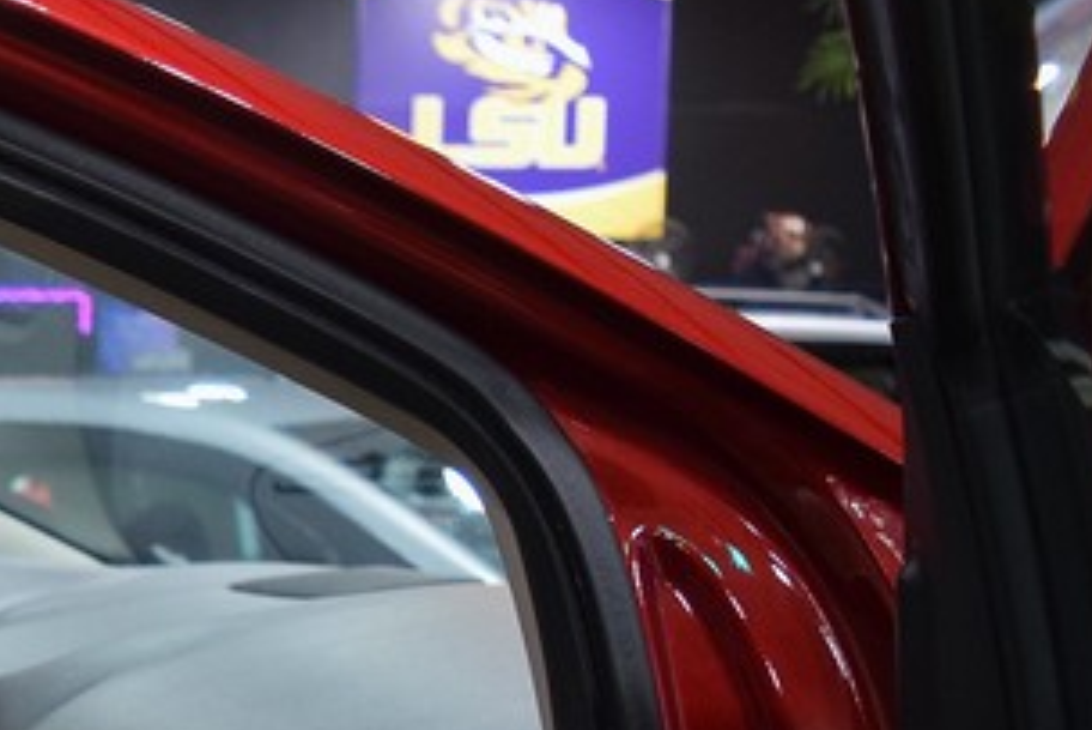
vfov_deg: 14.0
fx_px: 2762
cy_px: 1120
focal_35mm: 91
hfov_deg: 19.3
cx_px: -582
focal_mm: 18
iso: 1100
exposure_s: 1/60
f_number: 3.5
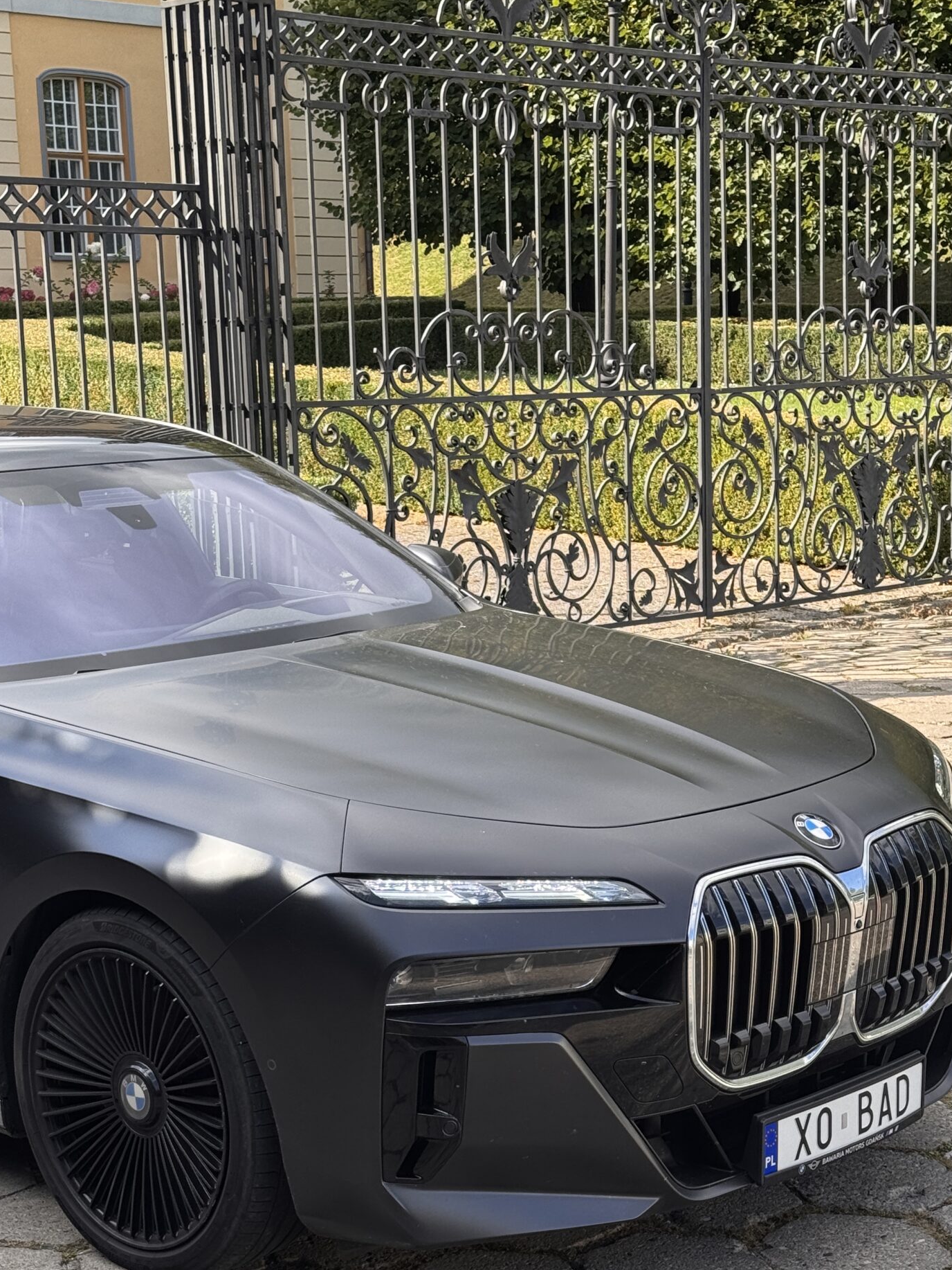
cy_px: 850
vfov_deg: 28.8
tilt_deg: -10.4
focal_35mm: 67
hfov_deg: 21.9
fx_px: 2456
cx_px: 450
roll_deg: +1.3
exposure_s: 1/1133
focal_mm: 6.76
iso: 64
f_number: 1.78
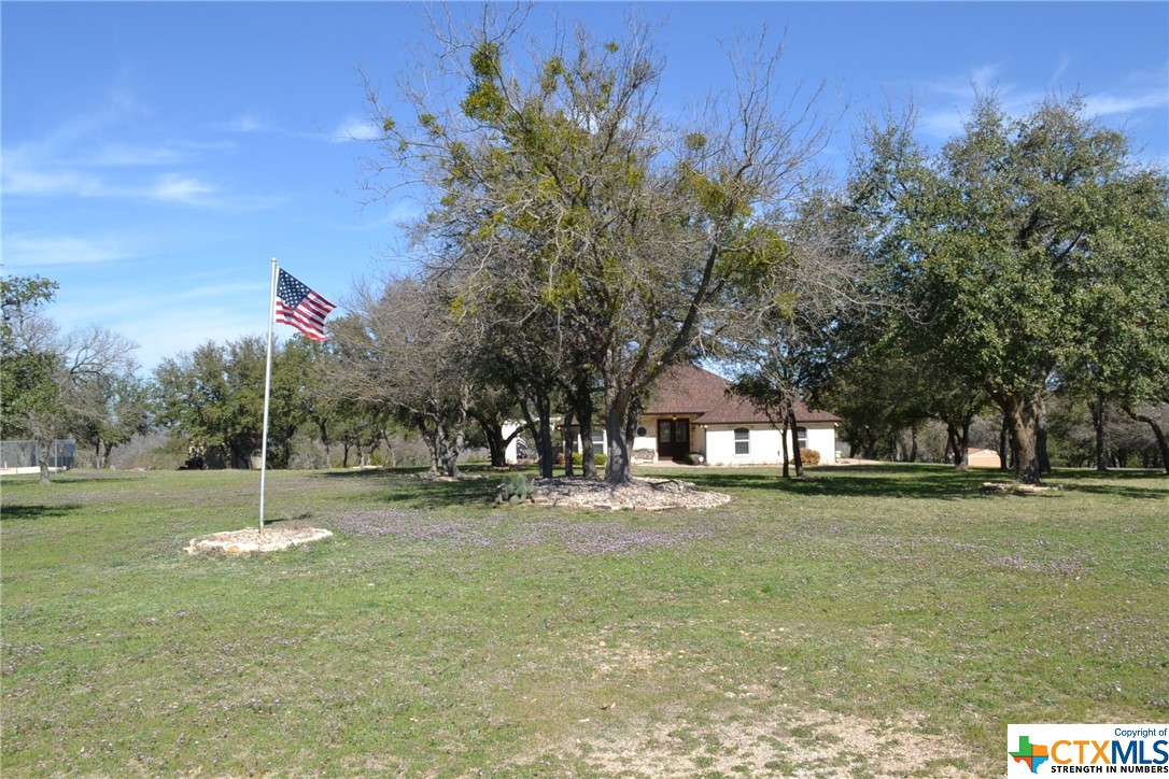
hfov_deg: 67.4
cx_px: 584
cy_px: 390
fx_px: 877
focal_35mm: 27
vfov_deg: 47.9
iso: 400
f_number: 16
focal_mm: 18
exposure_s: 1/200
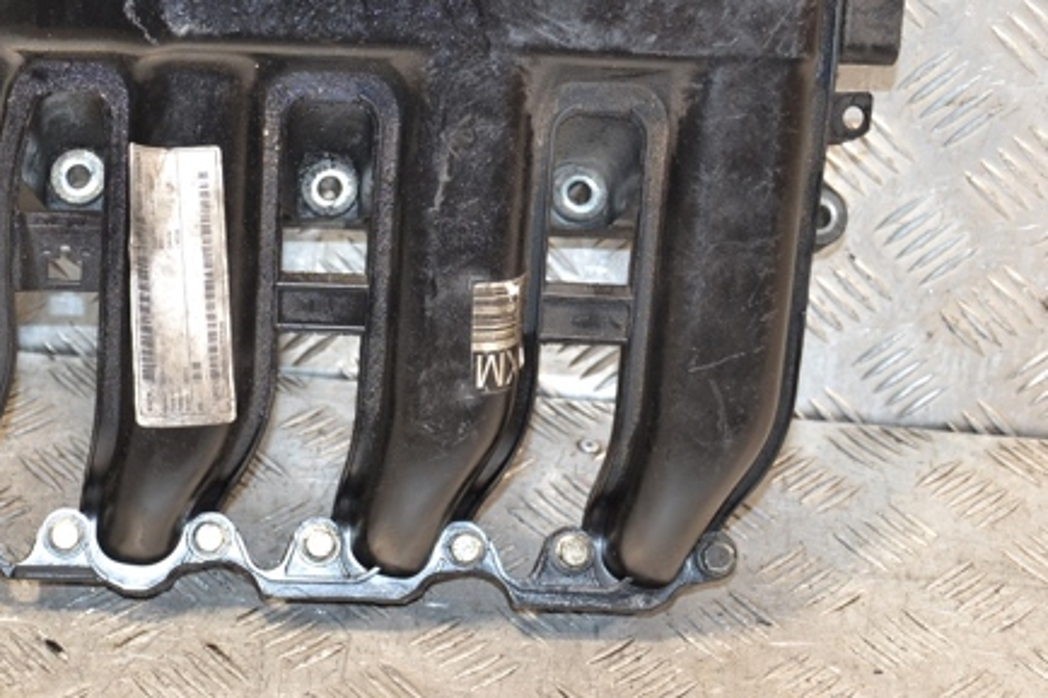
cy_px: 205
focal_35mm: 93
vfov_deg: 14.7
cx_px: 307
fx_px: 2706
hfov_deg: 21.8
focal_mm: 42
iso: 800
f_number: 4.8
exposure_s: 1/60
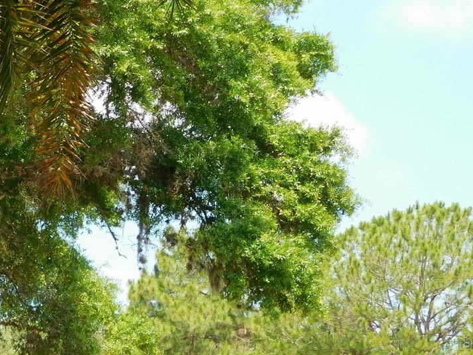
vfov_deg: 11.9
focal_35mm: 123
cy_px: 344
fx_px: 1682
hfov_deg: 15.7
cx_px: -15
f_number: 4.2
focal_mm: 9.8
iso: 125
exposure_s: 1/320
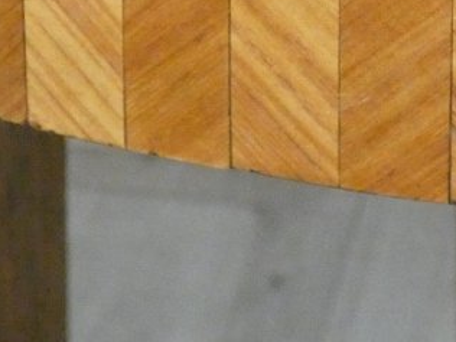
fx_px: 2687
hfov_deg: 9.7
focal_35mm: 204
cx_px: 297
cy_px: -143
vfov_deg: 7.2
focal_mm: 11.3
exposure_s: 1/125
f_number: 4.2
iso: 2000
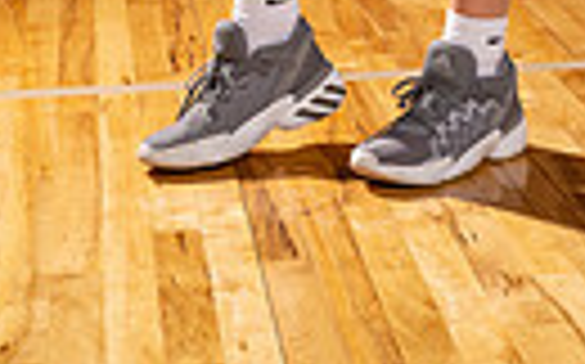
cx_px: 486
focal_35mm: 138
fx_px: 2198
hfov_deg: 15.0
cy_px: -526
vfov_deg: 8.6
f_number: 5.6
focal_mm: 39
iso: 160
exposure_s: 1/250
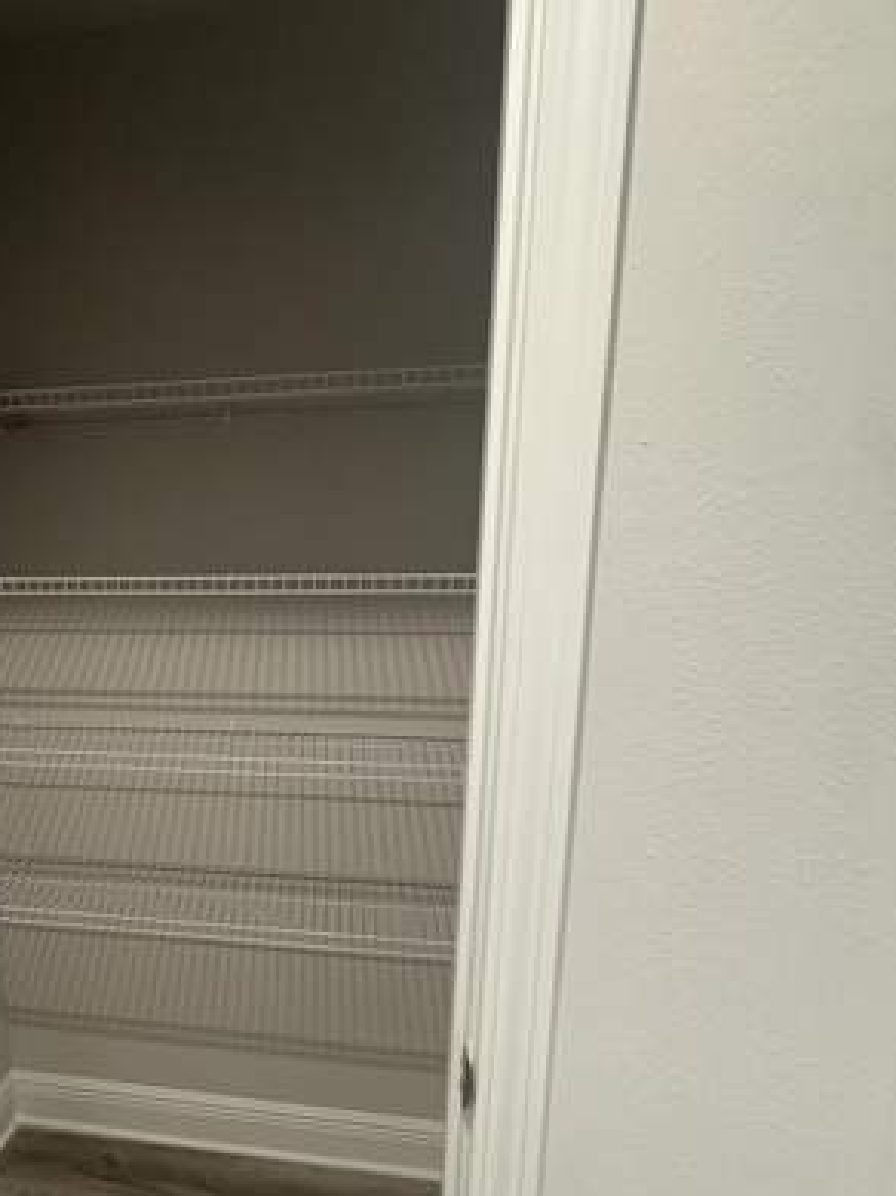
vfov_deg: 72.9
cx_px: 206
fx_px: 795
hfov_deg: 55.5
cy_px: 736
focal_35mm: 23
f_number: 2.2
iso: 250
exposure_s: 1/60
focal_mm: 2.22
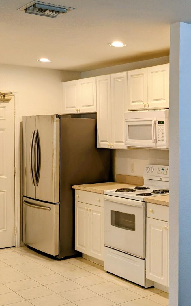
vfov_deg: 38.2
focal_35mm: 53
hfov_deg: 23.9
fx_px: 441
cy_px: 149
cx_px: 160
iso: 79
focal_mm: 4.44
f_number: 1.8
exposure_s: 1/40
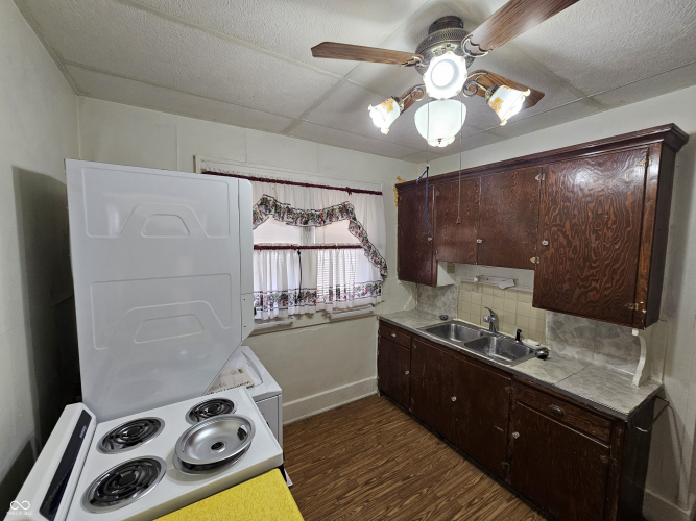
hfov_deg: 106.2
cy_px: 260
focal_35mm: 13
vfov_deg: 89.9
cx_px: 348
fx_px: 261
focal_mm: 2.2
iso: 80
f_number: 2.2
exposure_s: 1/60
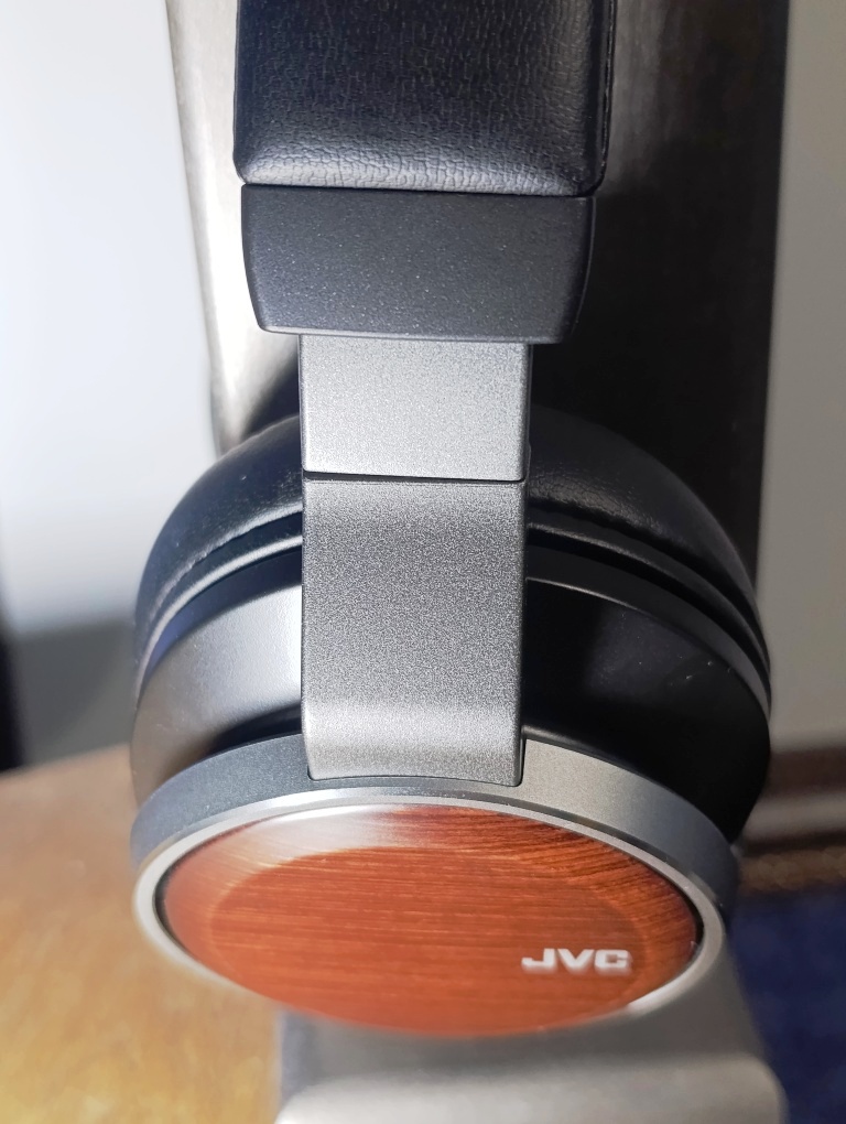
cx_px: 423
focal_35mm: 46
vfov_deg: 41.2
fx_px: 1495
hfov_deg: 31.6
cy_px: 562
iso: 746
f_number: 1.65
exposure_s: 1/50
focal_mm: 6.11
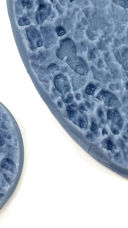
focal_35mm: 63
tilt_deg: -67.2
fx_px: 380
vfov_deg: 32.8
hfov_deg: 18.9
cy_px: 62
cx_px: 22
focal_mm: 4.2
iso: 32
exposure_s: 1/131
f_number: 1.6
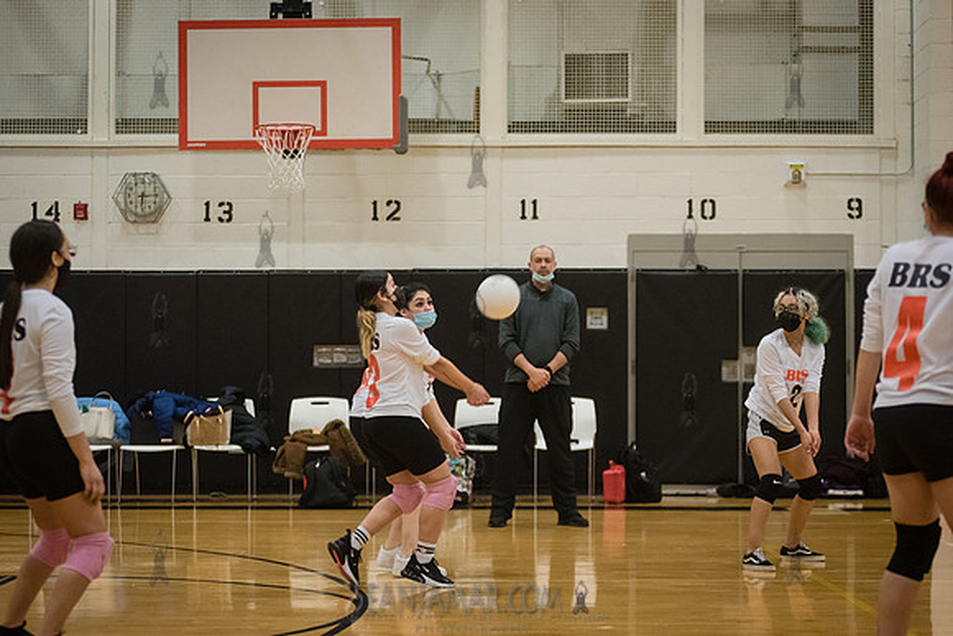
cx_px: 476
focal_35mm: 84
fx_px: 2223
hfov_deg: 24.2
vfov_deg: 16.3
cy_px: 318
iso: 5000
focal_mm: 80
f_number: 3.2
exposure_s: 1/400
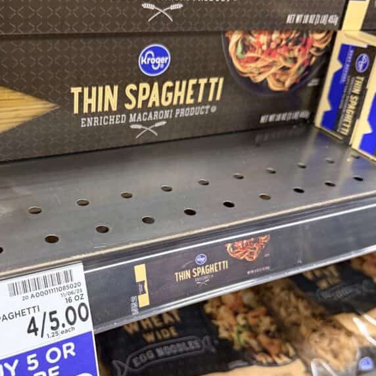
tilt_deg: -36.3
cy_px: 233
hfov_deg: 43.5
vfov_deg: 43.5
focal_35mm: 38
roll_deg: -8.1
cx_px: 142
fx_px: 467
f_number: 1.78
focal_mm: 6.76
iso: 320
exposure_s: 1/60
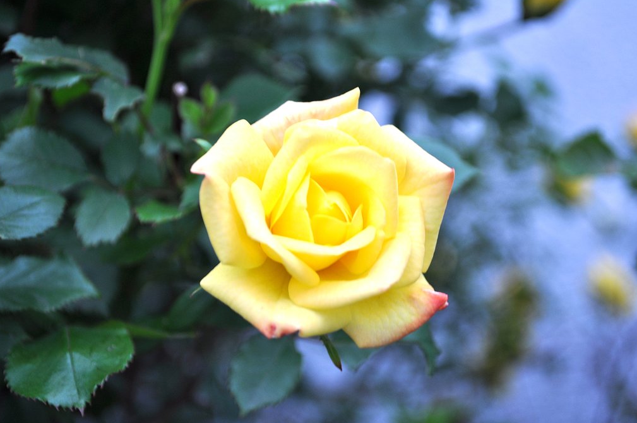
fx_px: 1184
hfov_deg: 30.1
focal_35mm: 67
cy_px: 213
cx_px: 318
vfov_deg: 20.3
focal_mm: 44
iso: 250
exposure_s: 1/30
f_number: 5.3
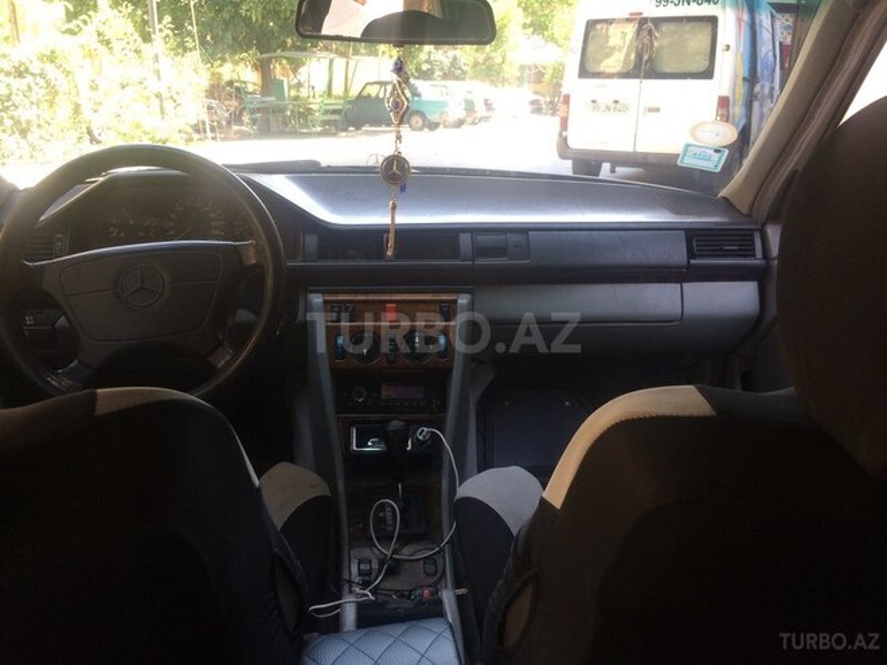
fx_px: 743
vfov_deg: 48.2
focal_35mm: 29
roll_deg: -2.1
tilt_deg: -19.4
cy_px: 332
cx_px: 444
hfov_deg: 61.7
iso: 40
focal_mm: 4.15
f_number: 2.2
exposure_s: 1/50
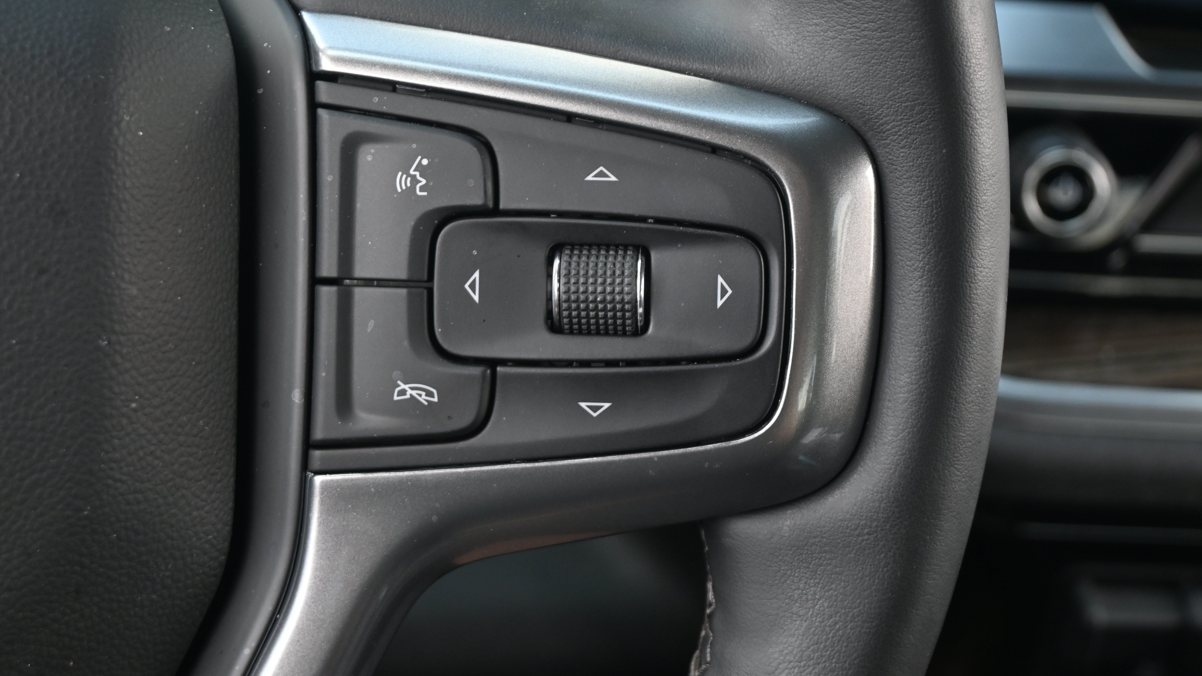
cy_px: 282
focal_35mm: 70
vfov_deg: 17.3
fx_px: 2218
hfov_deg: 30.3
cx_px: 566
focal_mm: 39
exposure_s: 1/100
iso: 560
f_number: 5.6
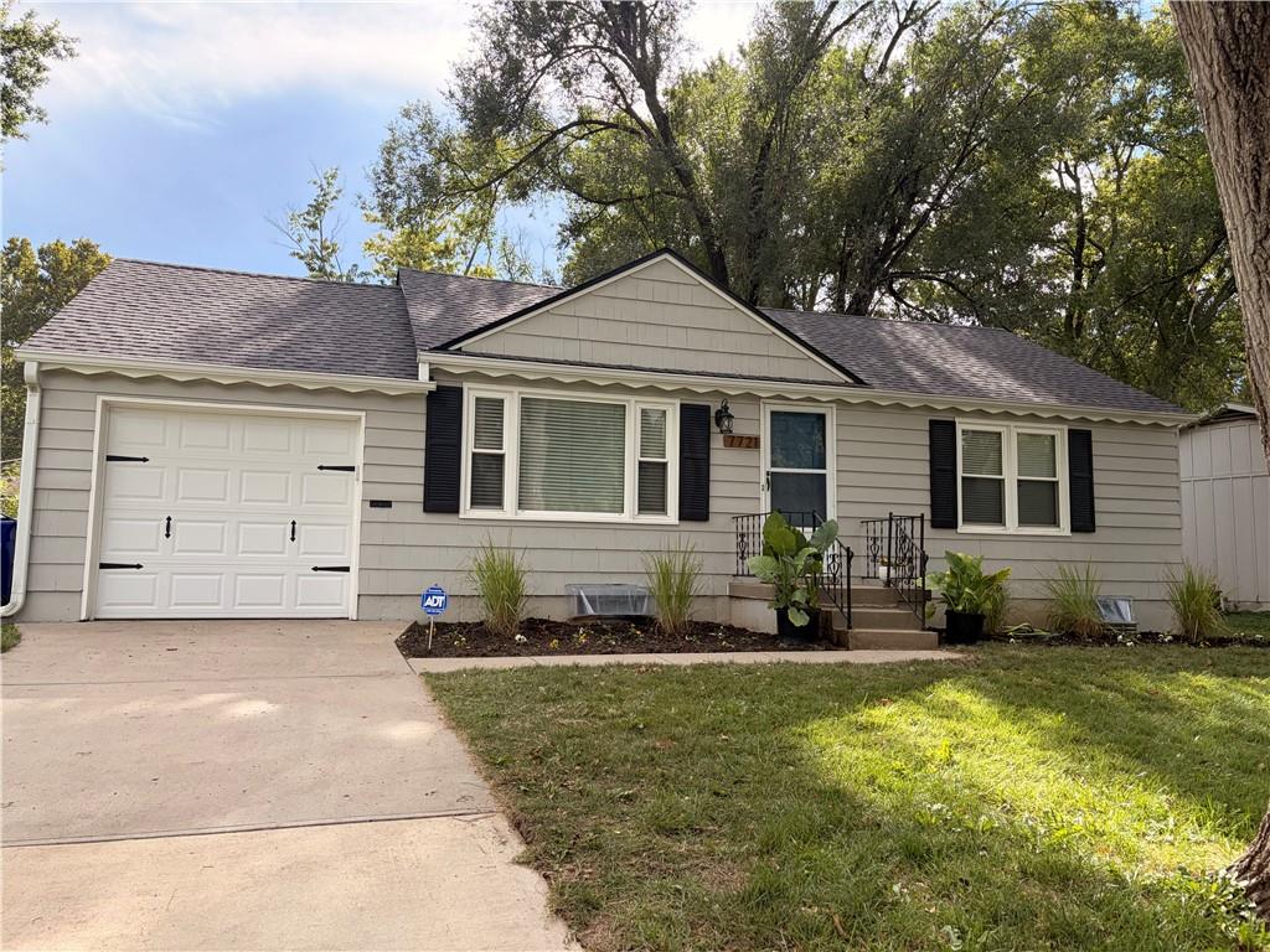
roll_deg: +0.3
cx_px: 635
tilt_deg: +6.5
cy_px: 476
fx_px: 954
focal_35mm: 26
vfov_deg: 53.1
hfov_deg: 67.3
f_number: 1.6
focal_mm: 5.96
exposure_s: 1/1706
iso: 64
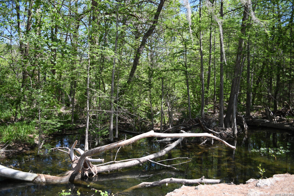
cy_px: 98
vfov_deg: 47.9
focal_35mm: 27
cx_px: 147
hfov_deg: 67.4
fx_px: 220
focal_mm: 18
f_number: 3.5
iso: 64
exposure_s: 1/250
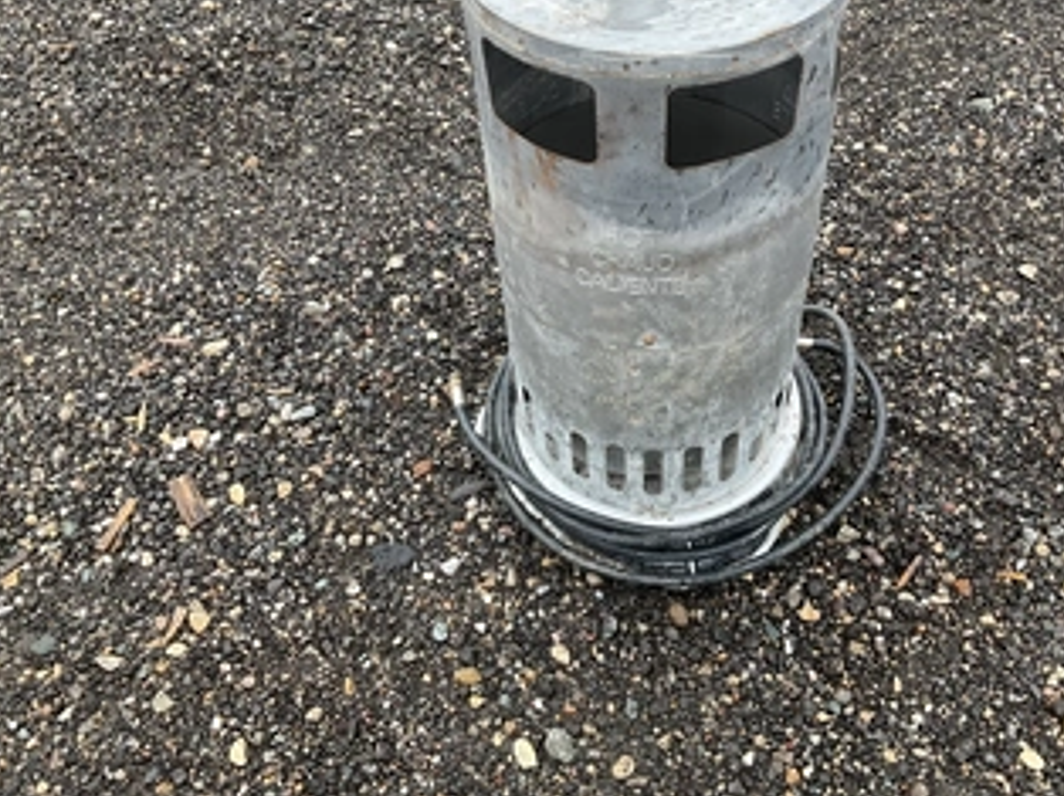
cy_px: 295
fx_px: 1136
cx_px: 617
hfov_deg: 50.0
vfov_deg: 38.4
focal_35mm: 37
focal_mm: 3
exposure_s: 1/164
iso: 20
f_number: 1.8
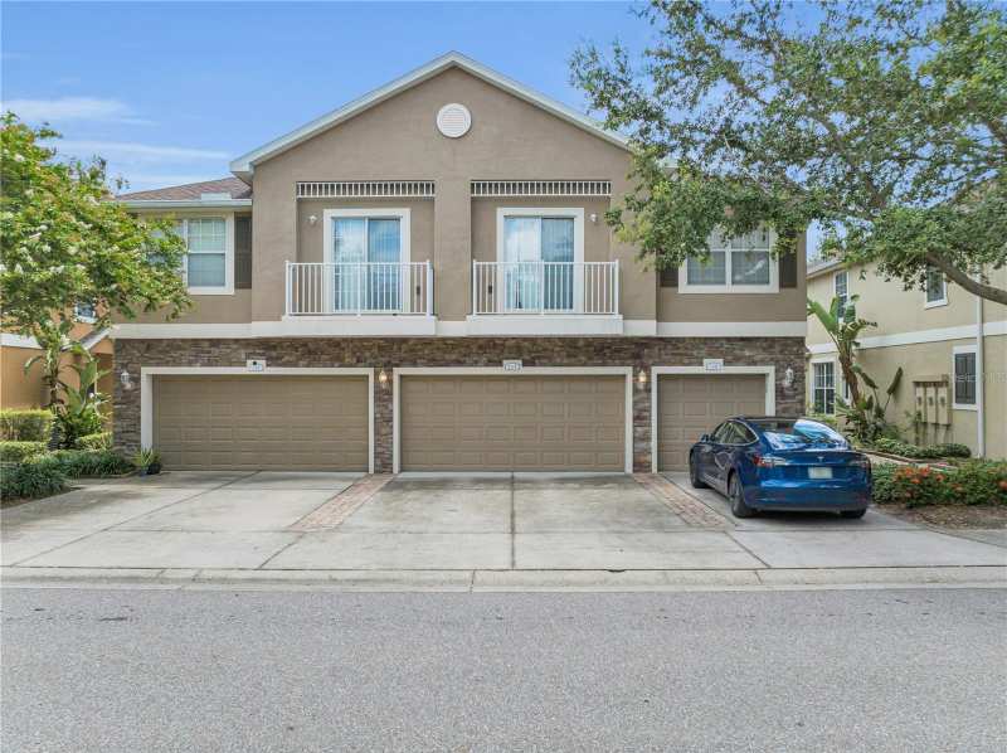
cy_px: 376
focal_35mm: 24
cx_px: 504
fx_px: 697
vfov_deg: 56.7
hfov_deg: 71.7
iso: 180
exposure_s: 1/4000
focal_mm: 12.29
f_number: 2.8
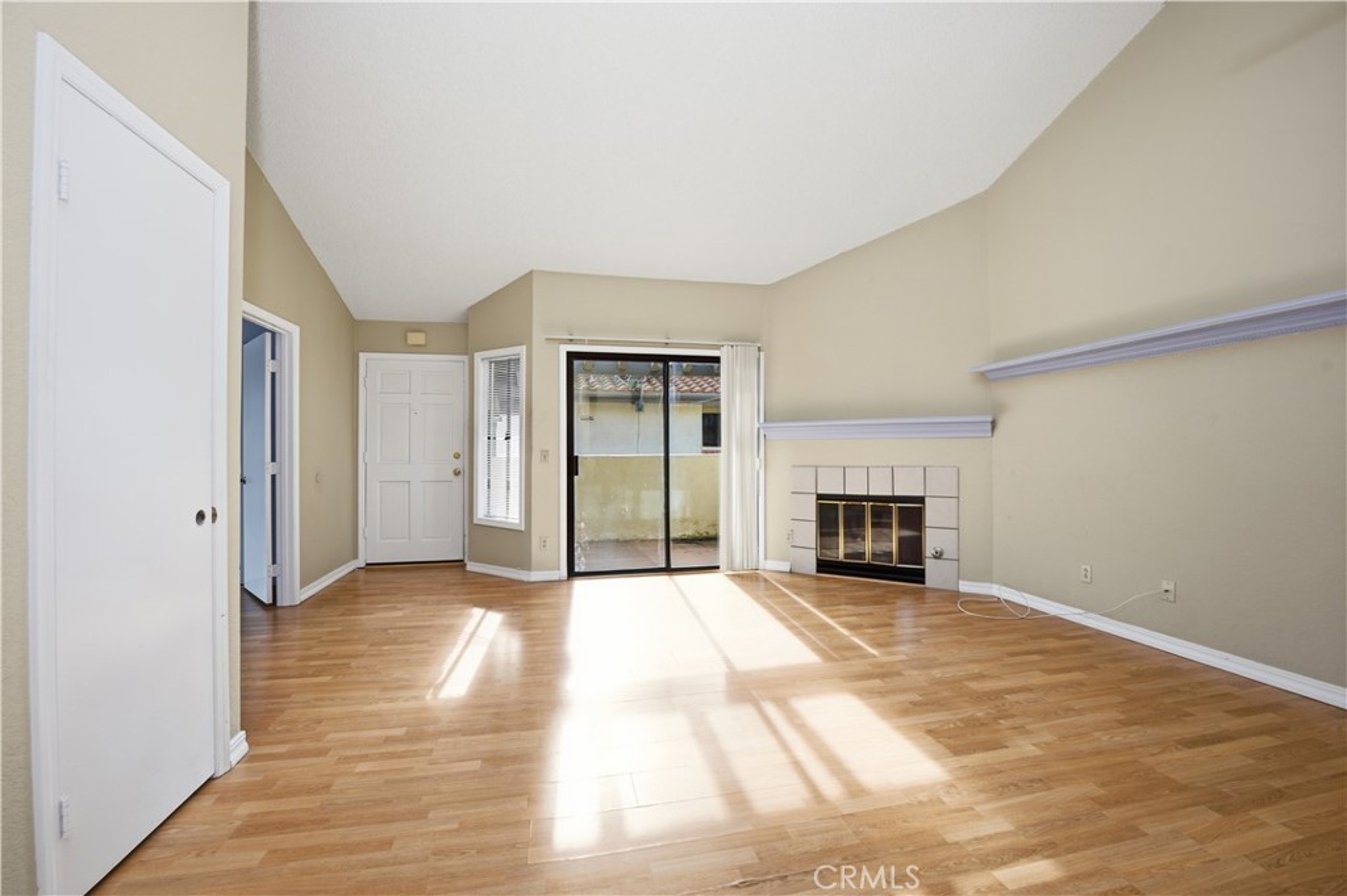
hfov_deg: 104.3
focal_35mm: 14
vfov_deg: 81.2
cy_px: 448
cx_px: 674
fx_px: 524
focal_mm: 14
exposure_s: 1/320
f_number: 8
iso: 100
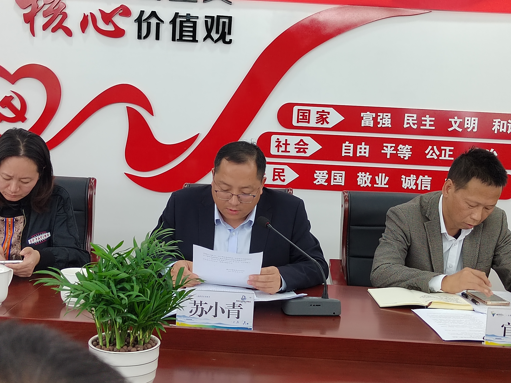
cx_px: 256
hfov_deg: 38.9
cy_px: 192
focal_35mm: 49
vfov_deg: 29.7
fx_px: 723
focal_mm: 5.52
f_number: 1.9
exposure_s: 1/50
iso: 1206
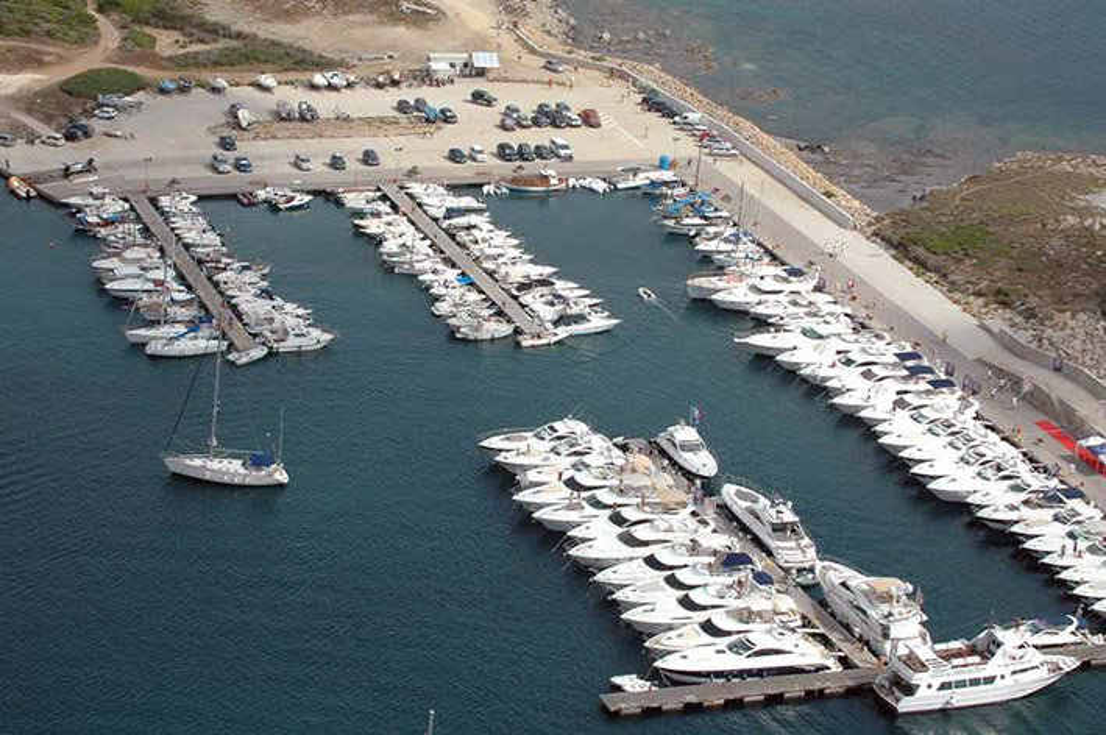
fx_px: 3222
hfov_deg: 19.5
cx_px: 553
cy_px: 368
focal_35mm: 105
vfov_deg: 13.0
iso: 400
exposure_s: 1/640
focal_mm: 70
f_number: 13
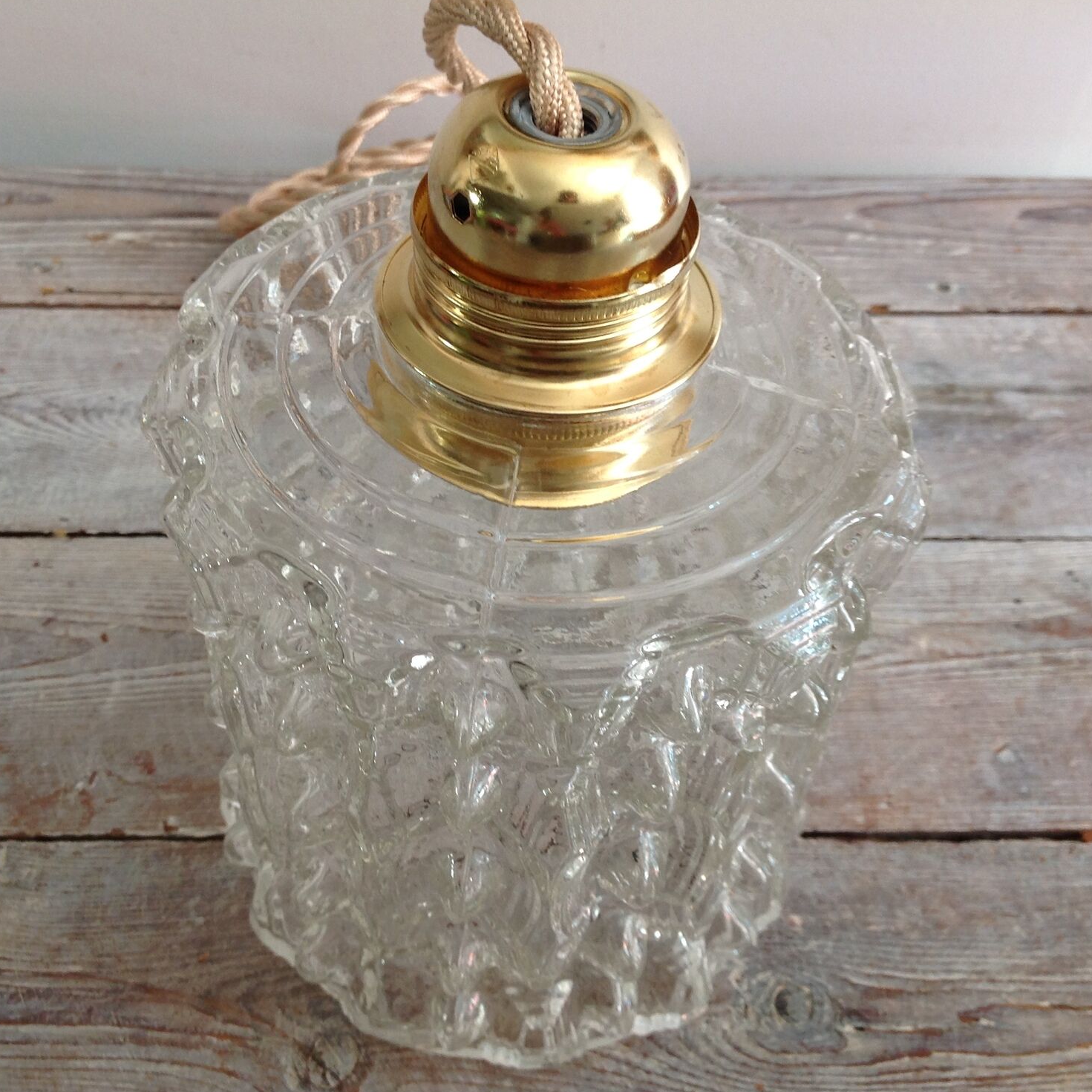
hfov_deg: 40.0
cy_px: 546
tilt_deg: -48.5
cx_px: 507
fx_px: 1499
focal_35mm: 42
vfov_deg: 40.0
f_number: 2.4
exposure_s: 1/20
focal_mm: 4.28
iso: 50
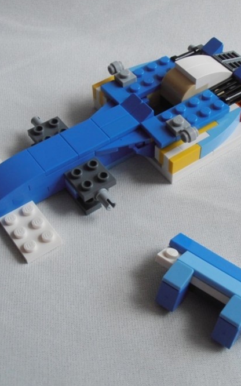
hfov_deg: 24.3
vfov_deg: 38.2
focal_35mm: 53
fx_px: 557
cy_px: 192
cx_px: 155
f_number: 3.9
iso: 80
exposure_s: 1/250
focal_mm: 6.61
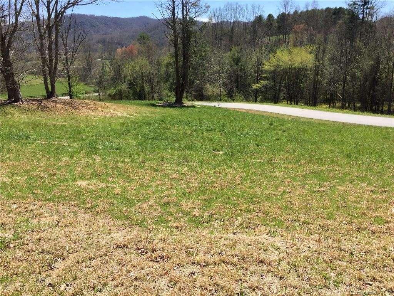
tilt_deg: -16.7
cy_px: 148
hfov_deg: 61.7
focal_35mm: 29
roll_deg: +1.0
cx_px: 197
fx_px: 330
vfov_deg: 48.2
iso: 32
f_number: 2.2
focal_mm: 4.15
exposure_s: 1/1276
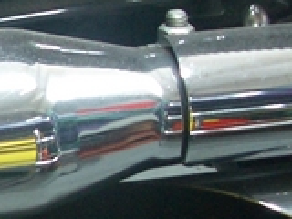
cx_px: -259
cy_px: 192
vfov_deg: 8.5
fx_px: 1476
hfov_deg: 10.5
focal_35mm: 175
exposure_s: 1/10
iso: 100
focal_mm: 5.8
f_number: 2.6
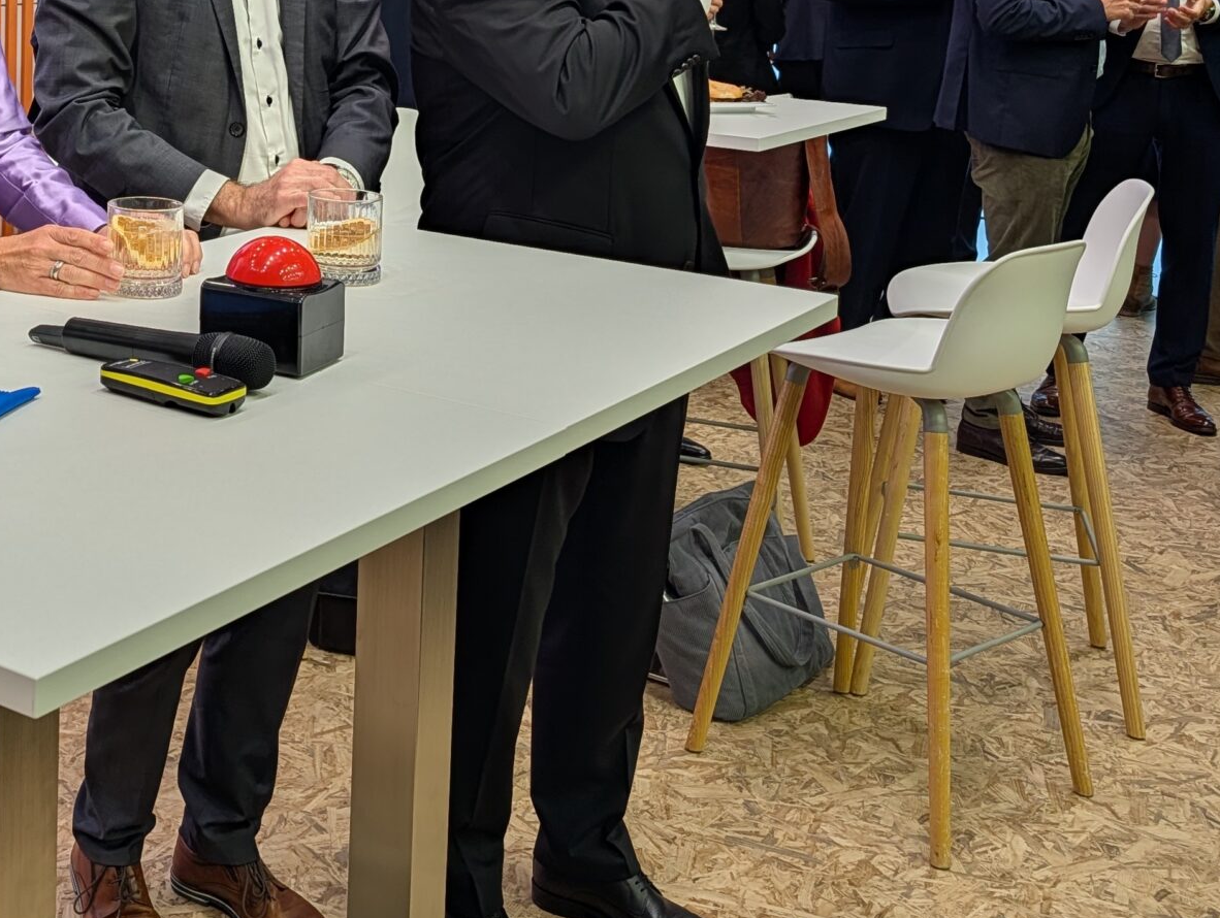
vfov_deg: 26.8
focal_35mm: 52
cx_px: 23
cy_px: 28
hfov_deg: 33.8
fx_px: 1835
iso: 17
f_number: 1.68
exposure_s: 1/100
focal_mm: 6.9
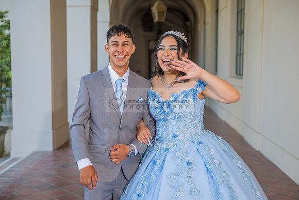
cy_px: 100
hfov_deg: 41.1
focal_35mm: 48
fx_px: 399
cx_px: 150
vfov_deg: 28.1
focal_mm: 48
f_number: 3.2
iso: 200
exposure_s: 1/200
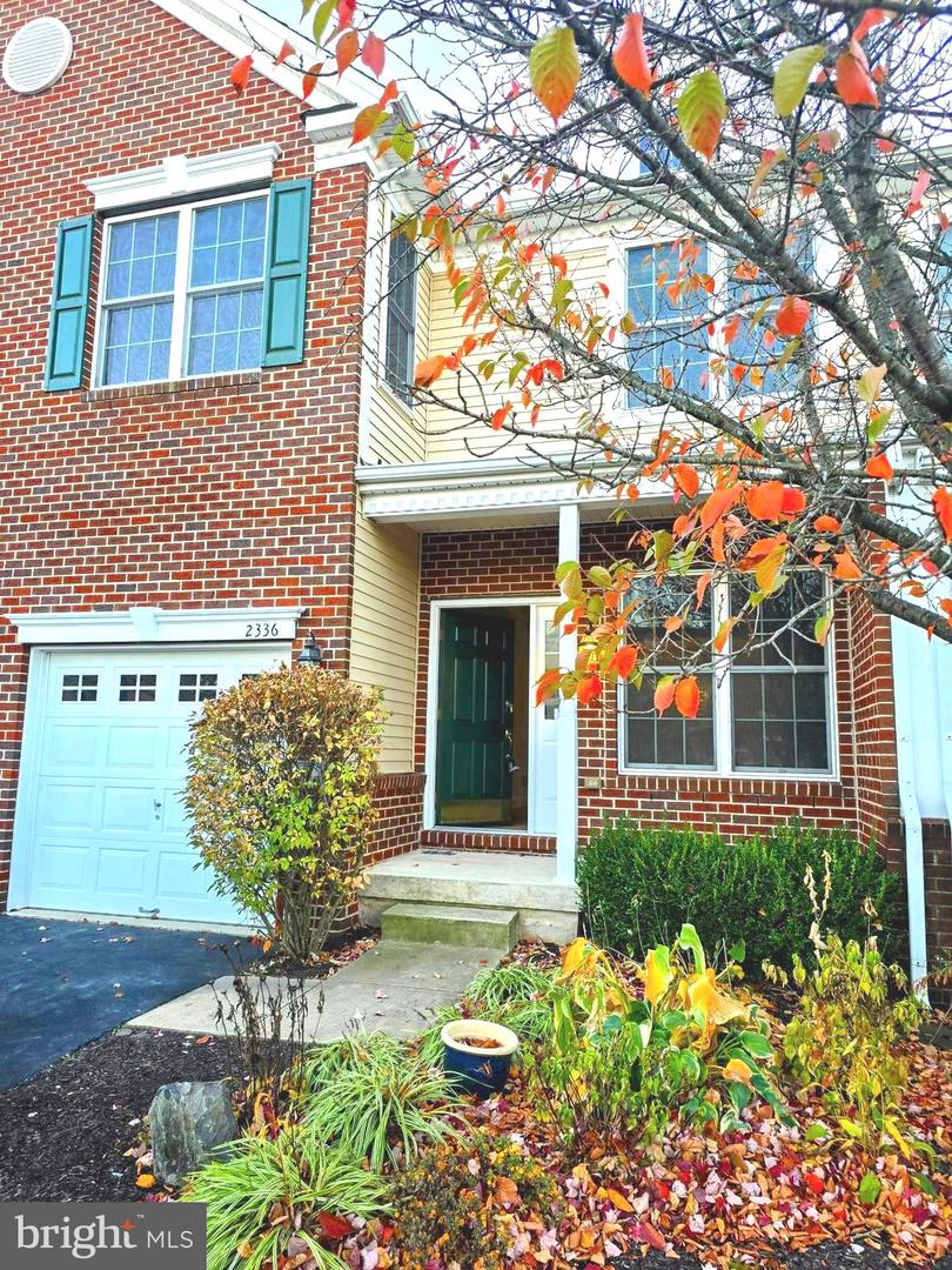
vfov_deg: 73.9
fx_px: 843
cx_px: 476
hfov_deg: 58.9
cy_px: 635
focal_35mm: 23
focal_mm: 6.3
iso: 100
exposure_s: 1/180
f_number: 1.7
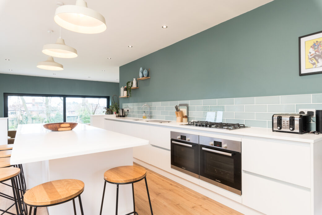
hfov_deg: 84.0
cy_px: 108
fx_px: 179
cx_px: 161
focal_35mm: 20
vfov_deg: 62.0
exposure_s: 1/13
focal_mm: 20
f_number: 9
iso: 400
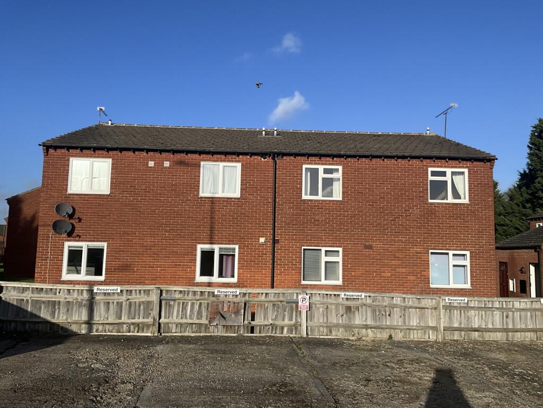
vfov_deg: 48.2
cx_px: 272
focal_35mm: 29
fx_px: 455
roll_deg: -1.3
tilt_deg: +5.4
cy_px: 204
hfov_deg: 61.7
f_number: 1.8
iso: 25
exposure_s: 1/2141
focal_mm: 3
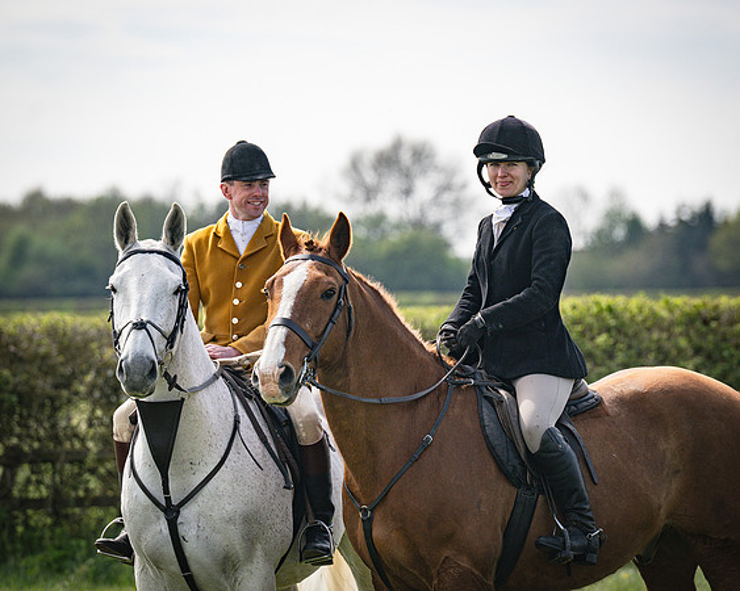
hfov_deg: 7.2
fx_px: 5848
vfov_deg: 5.8
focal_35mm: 267
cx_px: 360
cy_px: 241
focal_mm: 200
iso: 200
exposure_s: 1/2500
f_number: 4.5
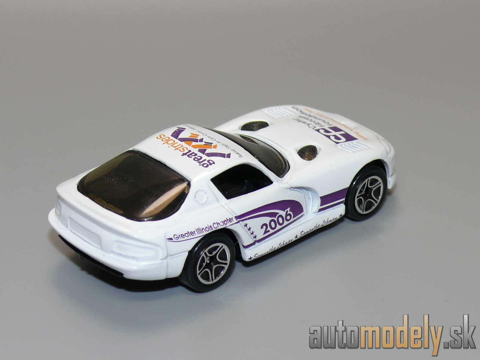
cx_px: 240
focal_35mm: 102
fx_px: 1414
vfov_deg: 14.5
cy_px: 180
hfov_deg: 19.3
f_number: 4
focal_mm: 13.3
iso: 100
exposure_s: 1/30
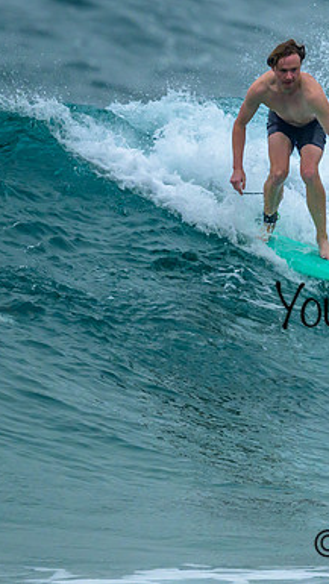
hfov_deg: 0.7
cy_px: 182
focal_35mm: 1737
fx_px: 26898
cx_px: 301
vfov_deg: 1.2
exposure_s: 1/2500
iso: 1250
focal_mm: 800
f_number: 6.3
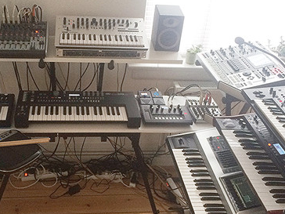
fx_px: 420
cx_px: 116
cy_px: 117
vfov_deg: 28.5
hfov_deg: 37.4
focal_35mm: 51
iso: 80
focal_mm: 4.15
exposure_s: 1/33
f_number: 2.2
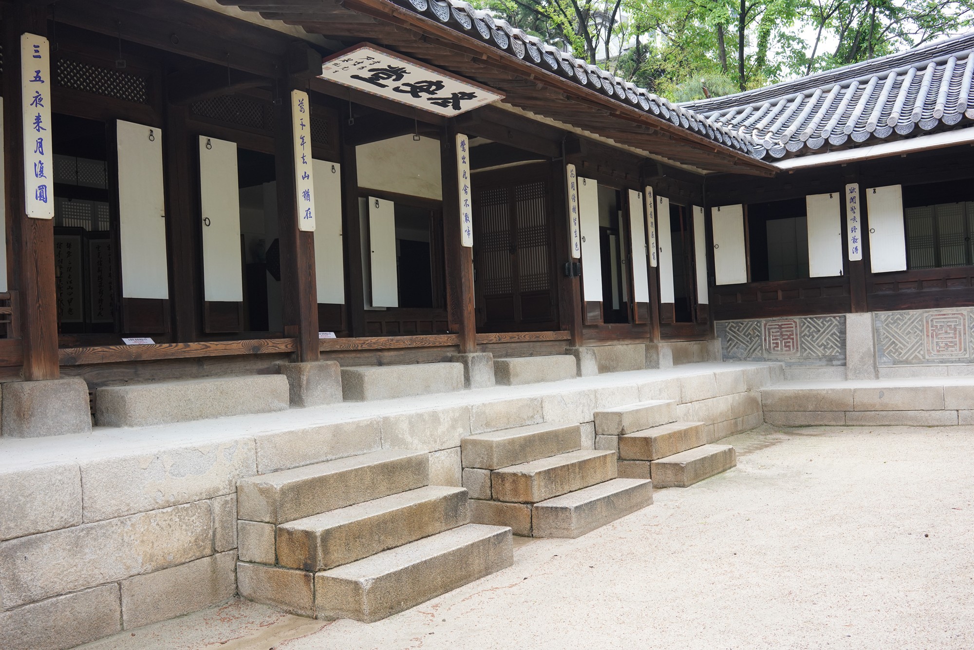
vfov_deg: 37.9
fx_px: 947
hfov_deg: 54.4
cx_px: 487
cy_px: 325
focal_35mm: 35
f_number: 7.1
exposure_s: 1/100
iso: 800
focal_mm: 35
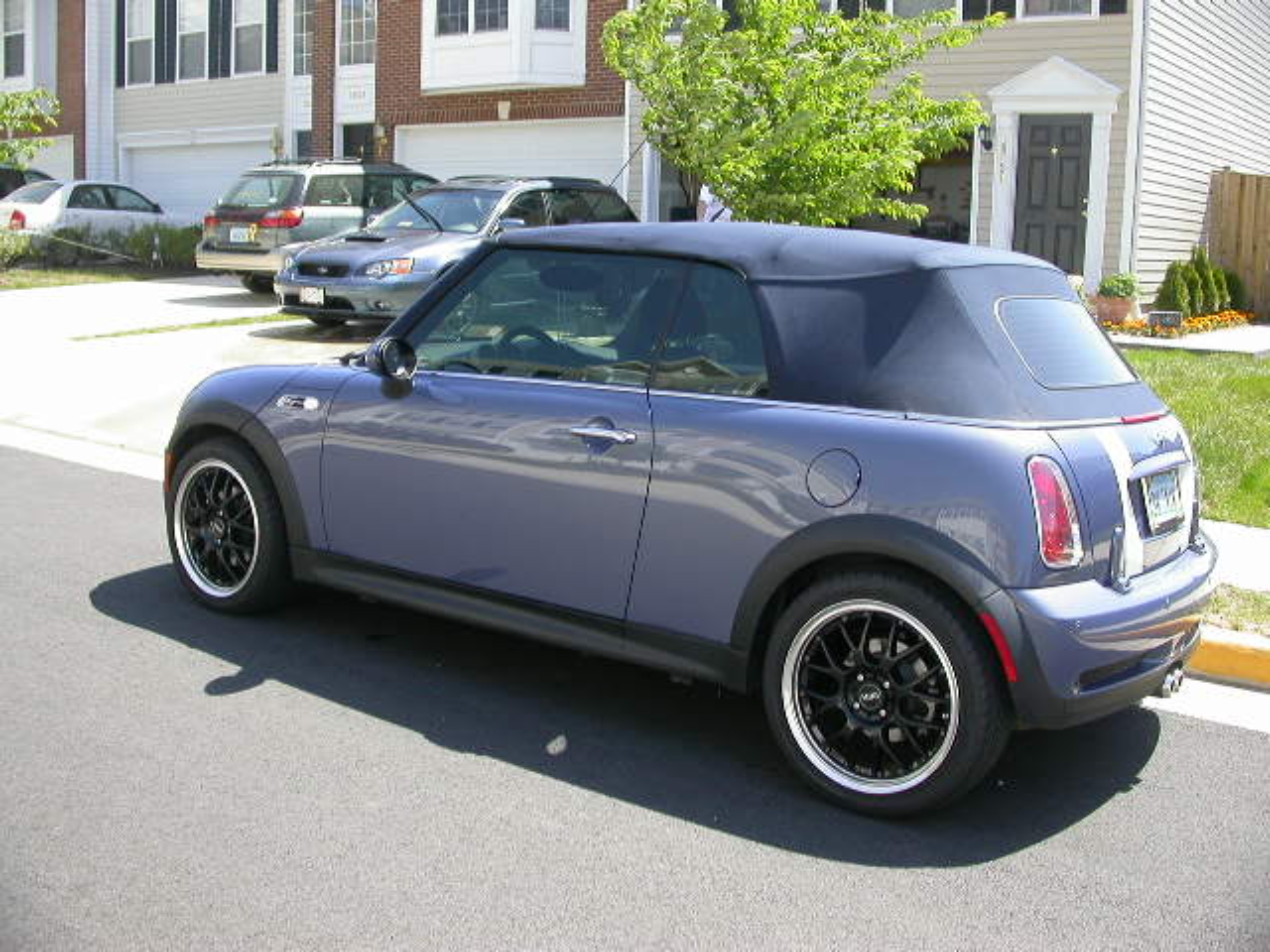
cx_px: 635
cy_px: 476
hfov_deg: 49.0
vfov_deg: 37.7
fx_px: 1394
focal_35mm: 38
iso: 100
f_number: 2.6
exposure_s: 1/647
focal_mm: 7.85
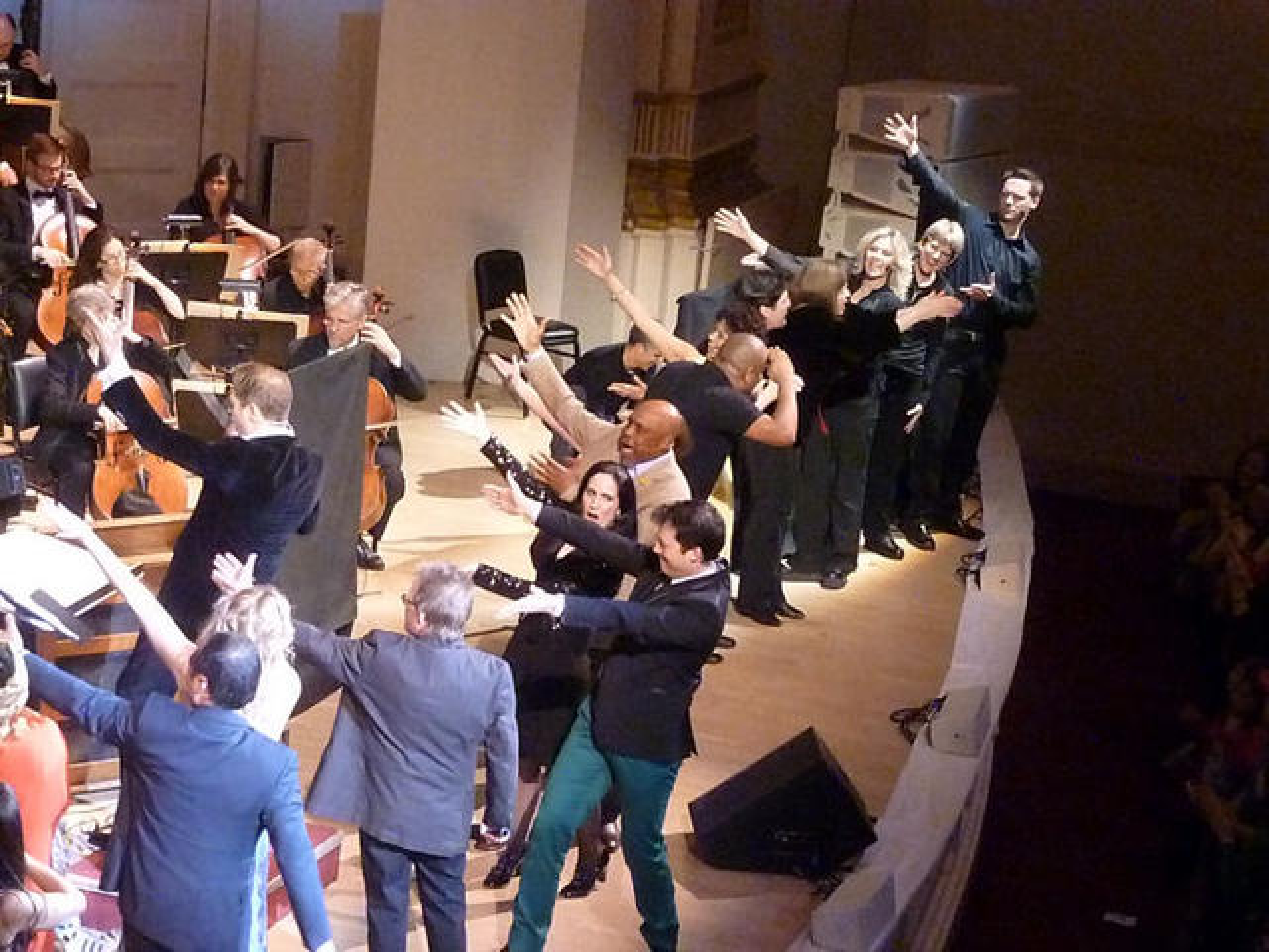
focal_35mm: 104
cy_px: 476
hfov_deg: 18.9
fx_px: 3813
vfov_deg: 14.2
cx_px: 634
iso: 3200
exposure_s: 1/30
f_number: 5
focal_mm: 18.7
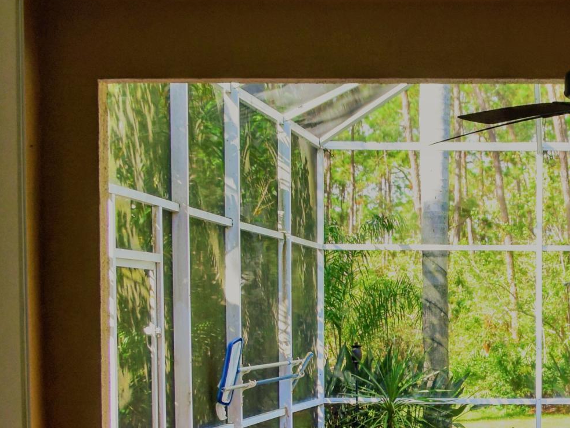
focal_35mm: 91
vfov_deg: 16.0
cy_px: 404
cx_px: 637
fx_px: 1499
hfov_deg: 20.5
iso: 160
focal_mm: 11.6
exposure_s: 1/160
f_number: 3.8
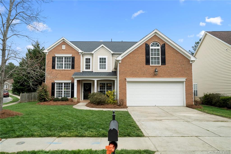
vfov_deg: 53.1
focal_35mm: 24
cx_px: 116
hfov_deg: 73.7
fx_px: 154
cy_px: 77
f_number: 7.1
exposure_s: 1/100
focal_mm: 24
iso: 100
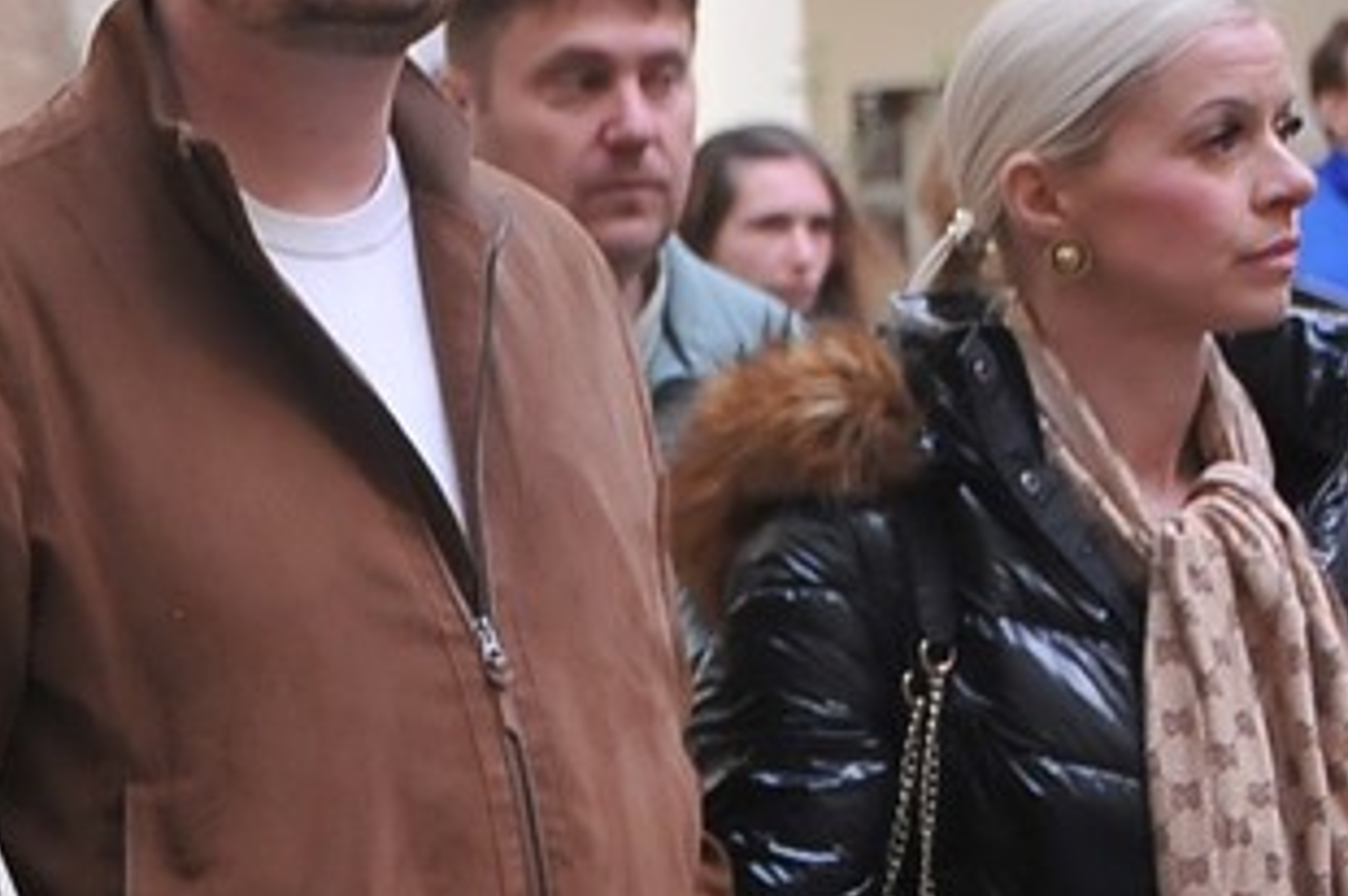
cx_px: -87
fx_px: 8902
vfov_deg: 5.8
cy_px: 813
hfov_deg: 8.6
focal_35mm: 238
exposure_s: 1/100
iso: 800
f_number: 5
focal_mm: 48
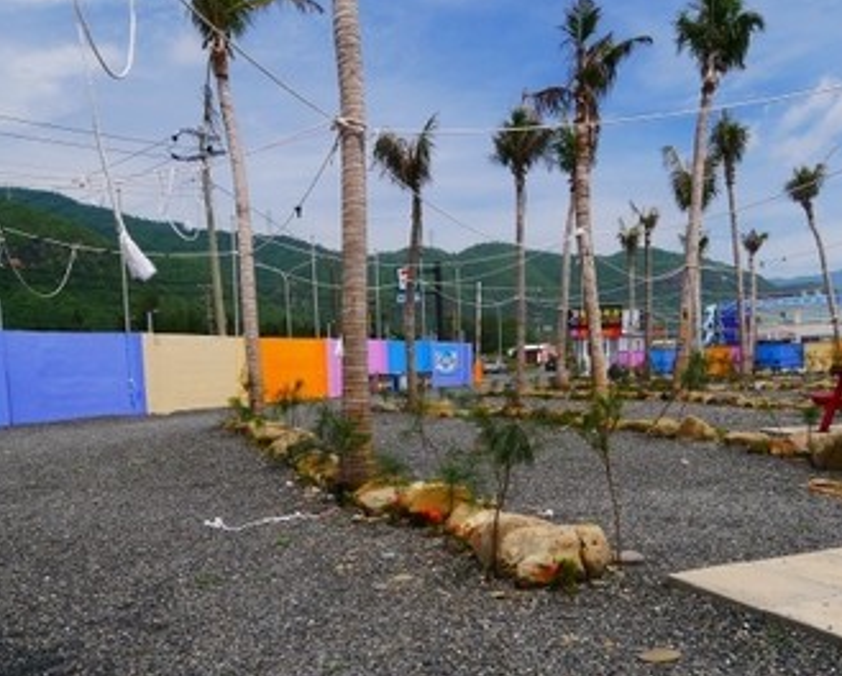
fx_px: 798
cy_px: 435
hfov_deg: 55.6
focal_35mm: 32
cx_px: 430
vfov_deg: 45.4
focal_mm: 9
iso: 200
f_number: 7.1
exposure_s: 1/400
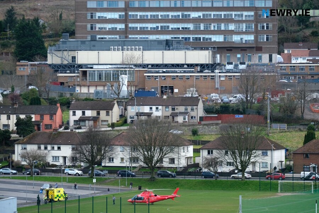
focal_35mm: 192
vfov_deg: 7.2
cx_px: 160
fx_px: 1701
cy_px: 106
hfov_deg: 10.7
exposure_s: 1/550
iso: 800
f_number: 5
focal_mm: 128.3
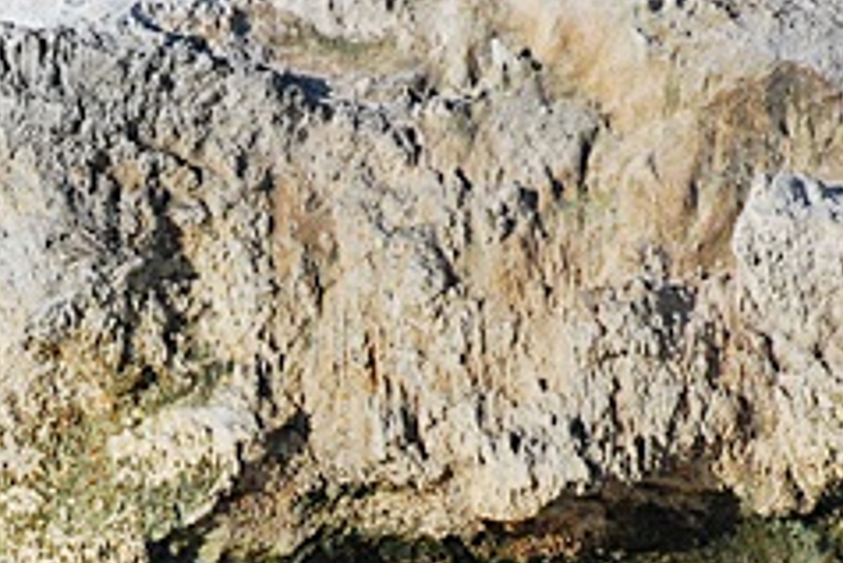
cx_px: 67
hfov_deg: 4.5
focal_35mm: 454
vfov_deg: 3.0
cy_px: 719
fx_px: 10637
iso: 400
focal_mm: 90
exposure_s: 1/1600
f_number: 5.6
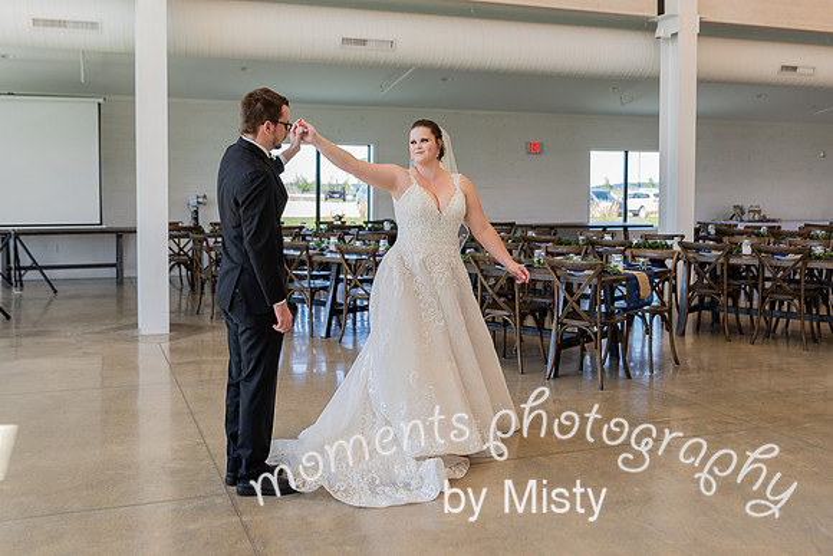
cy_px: 234
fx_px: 857
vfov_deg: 35.8
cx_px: 416
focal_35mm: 37
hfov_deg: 51.8
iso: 320
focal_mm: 32
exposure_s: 1/160
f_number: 3.2
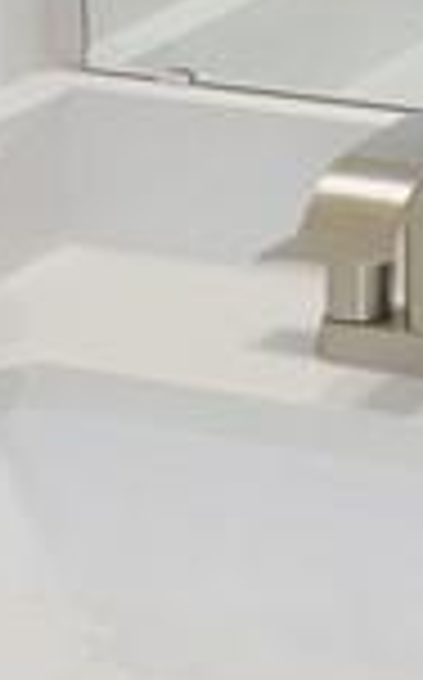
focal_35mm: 173
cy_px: -491
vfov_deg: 11.4
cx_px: 765
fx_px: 3200
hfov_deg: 7.3
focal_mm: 4.3
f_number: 3.3
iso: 200
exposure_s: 1/30
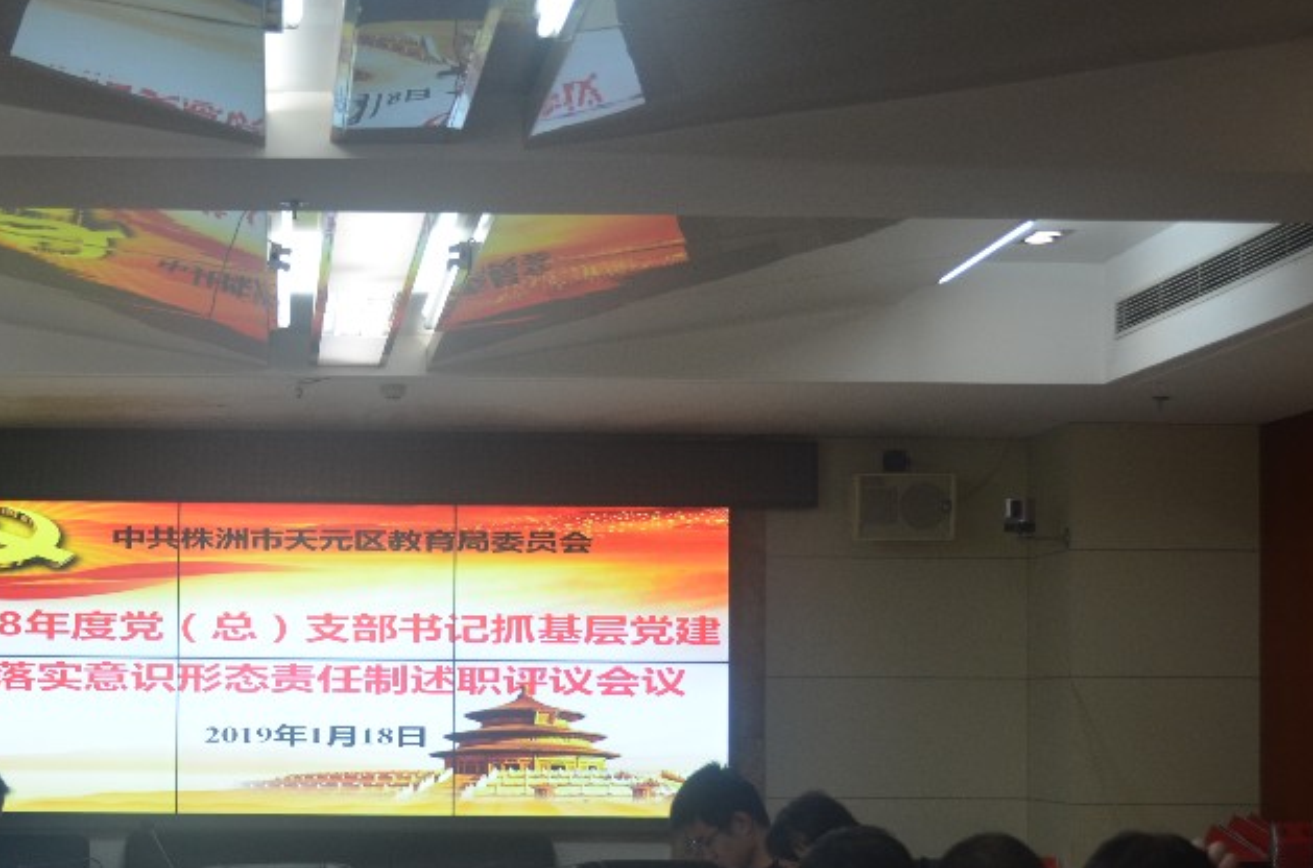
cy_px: 626
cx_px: 351
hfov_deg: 28.2
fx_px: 2576
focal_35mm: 71
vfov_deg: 19.0
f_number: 4
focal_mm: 29
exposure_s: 1/80
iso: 400
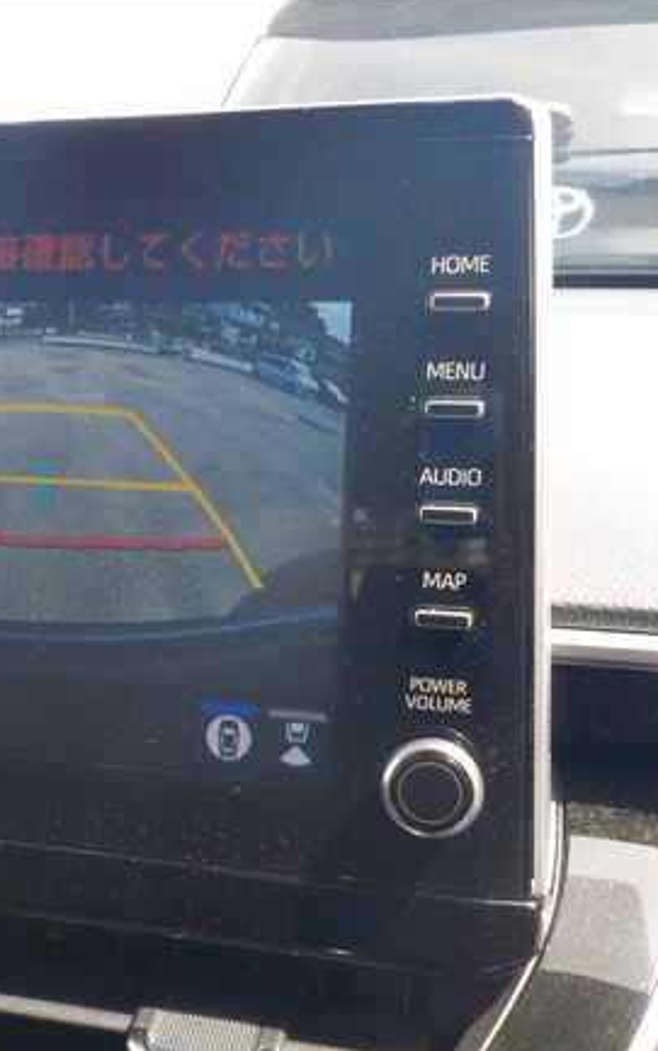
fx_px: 1347
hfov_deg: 26.5
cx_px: 66
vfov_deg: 42.6
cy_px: 568
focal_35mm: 47
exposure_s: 1/160
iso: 125
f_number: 3.3
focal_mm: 4.1
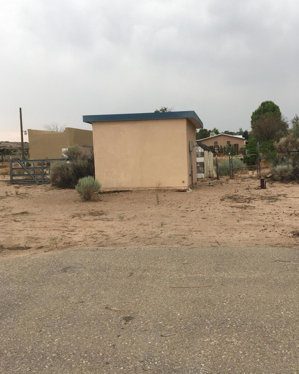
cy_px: 200
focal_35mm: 37
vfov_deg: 49.0
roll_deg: +2.8
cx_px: 176
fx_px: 409
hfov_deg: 40.0
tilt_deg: -5.9
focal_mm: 4.15
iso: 25
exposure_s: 1/170
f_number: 2.2
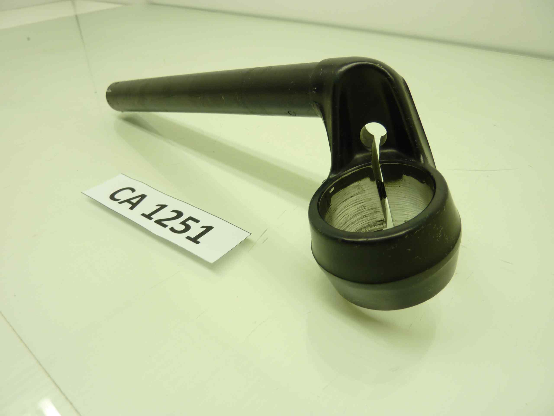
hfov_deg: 69.4
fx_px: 400
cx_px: 277
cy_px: 208
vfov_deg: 54.9
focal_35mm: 25
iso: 80
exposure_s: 1/25
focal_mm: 4.1
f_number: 3.3
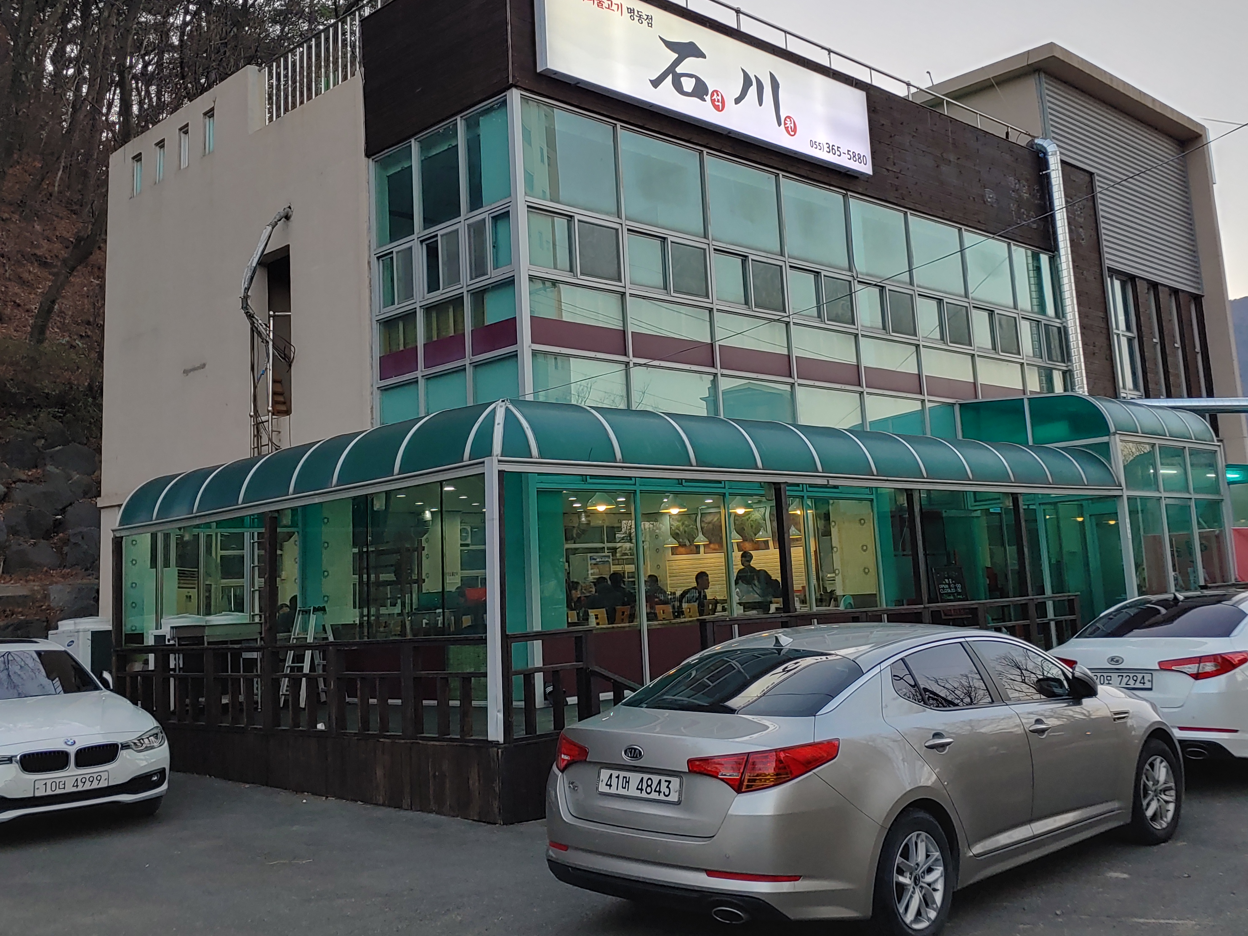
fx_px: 1226
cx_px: 647
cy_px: 348
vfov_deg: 41.5
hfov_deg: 53.9
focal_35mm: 34
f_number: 1.5
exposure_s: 1/166
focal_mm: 4.23
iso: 50
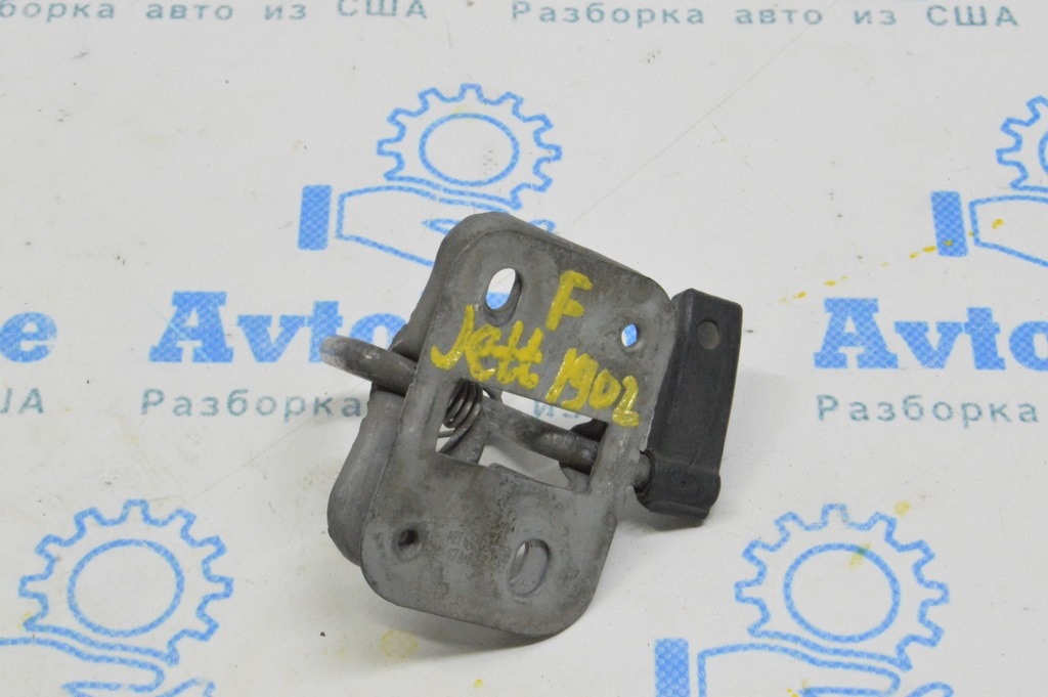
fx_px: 2400
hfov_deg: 24.6
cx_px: 524
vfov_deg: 16.5
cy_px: 348
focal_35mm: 82
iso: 6400
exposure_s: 1/20
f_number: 20
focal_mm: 55
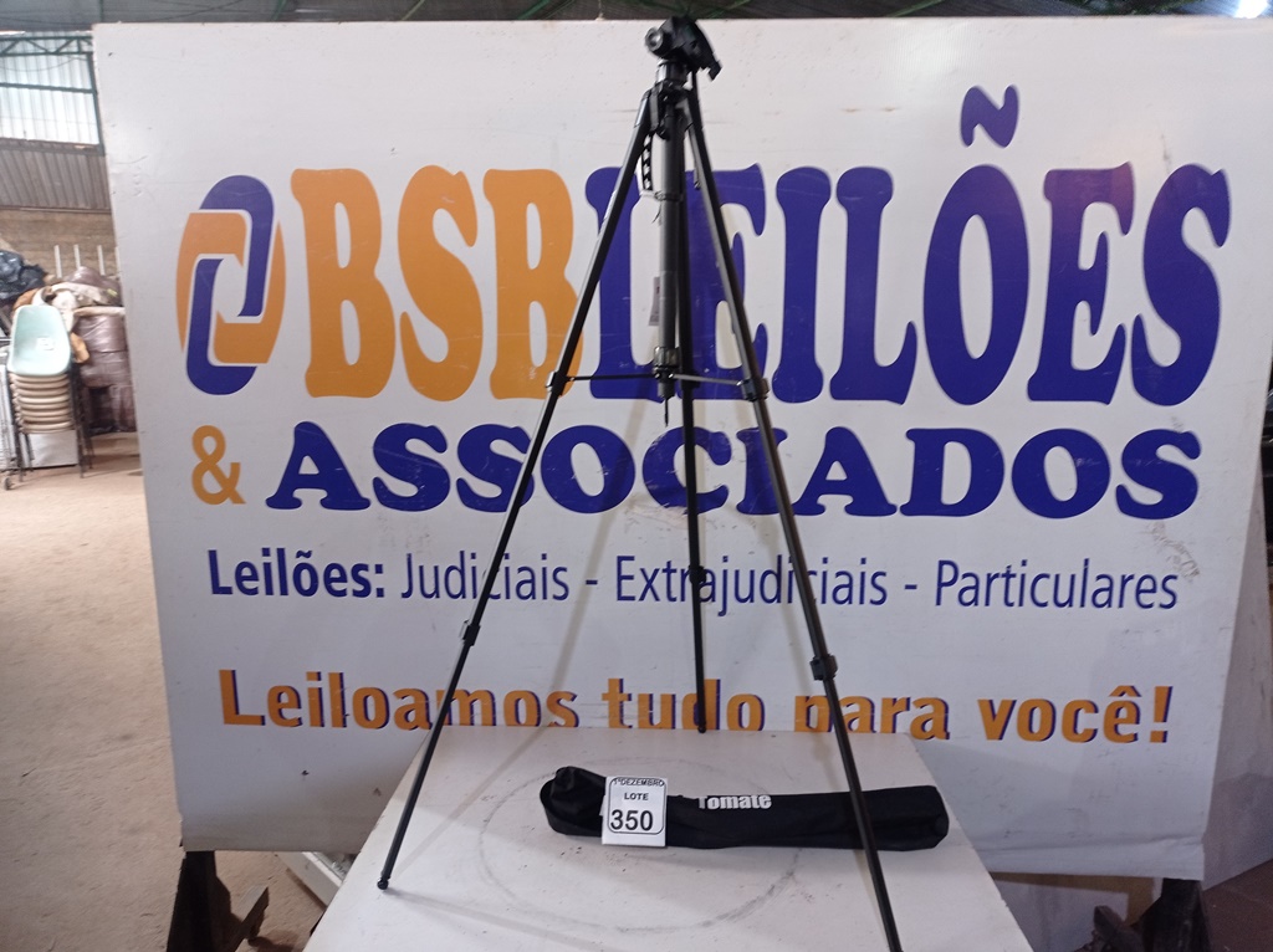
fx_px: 1029
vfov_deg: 49.7
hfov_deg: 63.5
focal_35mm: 28
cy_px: 476
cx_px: 636
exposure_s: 1/30
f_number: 1.79
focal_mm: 4.7
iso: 317
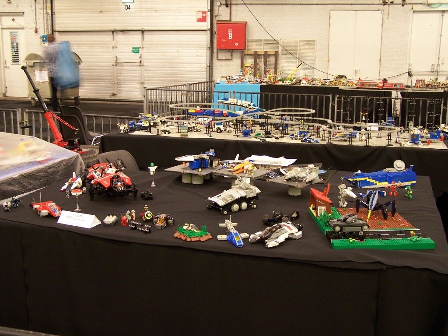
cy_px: 168
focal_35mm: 43
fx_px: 557
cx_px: 224
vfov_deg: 33.6
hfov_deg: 43.9
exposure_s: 1/2
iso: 80
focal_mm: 7.1
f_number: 2.9
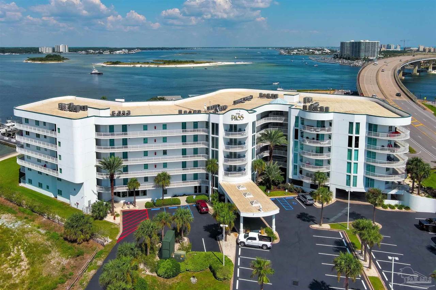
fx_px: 351
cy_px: 145
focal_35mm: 29
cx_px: 218
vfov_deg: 45.0
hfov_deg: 63.7
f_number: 10
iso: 100
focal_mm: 10.57
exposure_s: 1/400
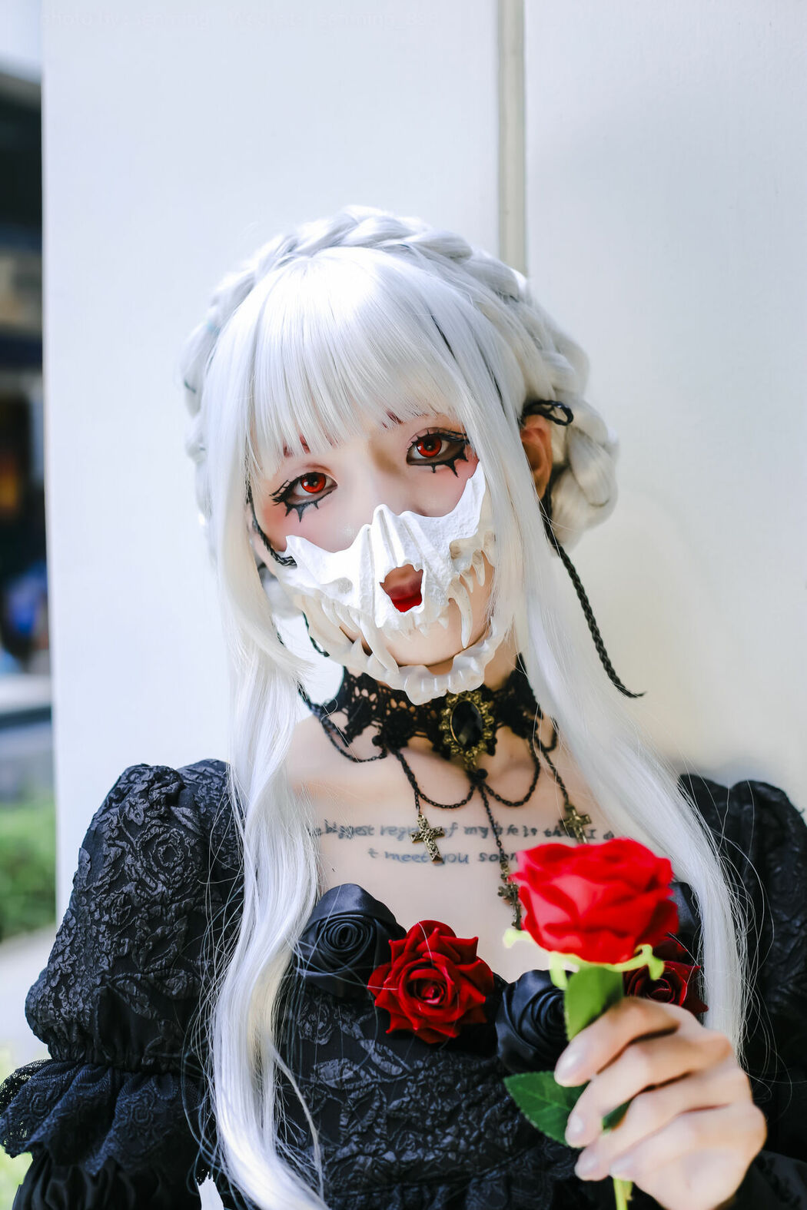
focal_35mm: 49
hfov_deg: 27.5
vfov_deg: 40.3
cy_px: 605
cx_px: 404
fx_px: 1647
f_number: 3.2
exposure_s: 1/200
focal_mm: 50
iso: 200
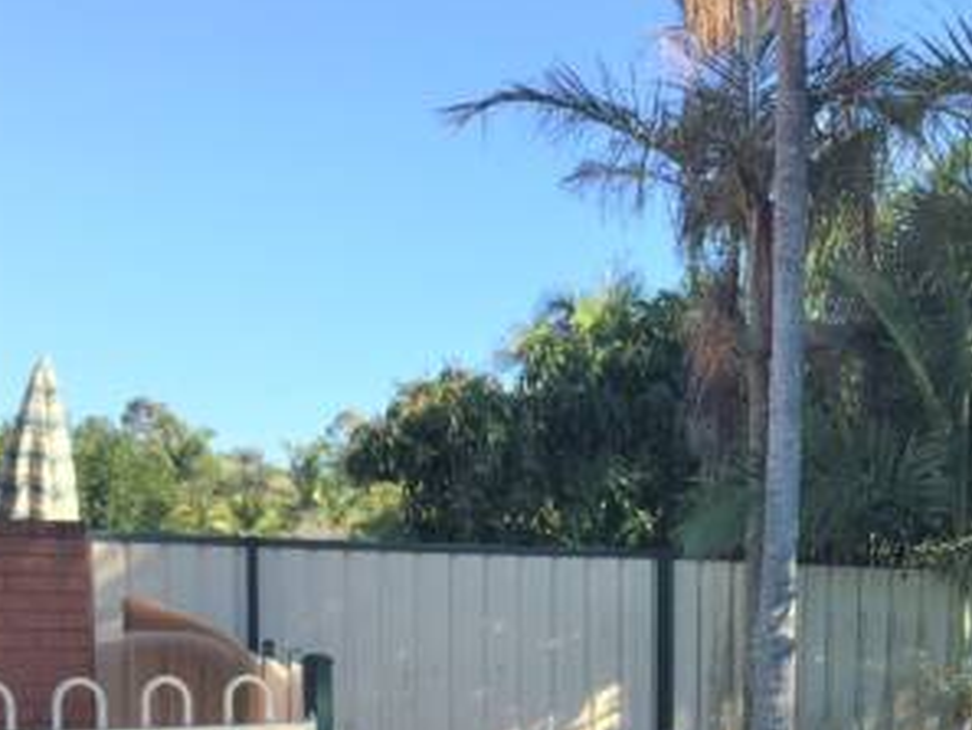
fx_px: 2191
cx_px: 946
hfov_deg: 24.0
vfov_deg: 17.8
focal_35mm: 78
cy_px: 913
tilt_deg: -8.2
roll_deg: -1.8
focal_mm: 4.15
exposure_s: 1/1068
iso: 32
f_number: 2.2
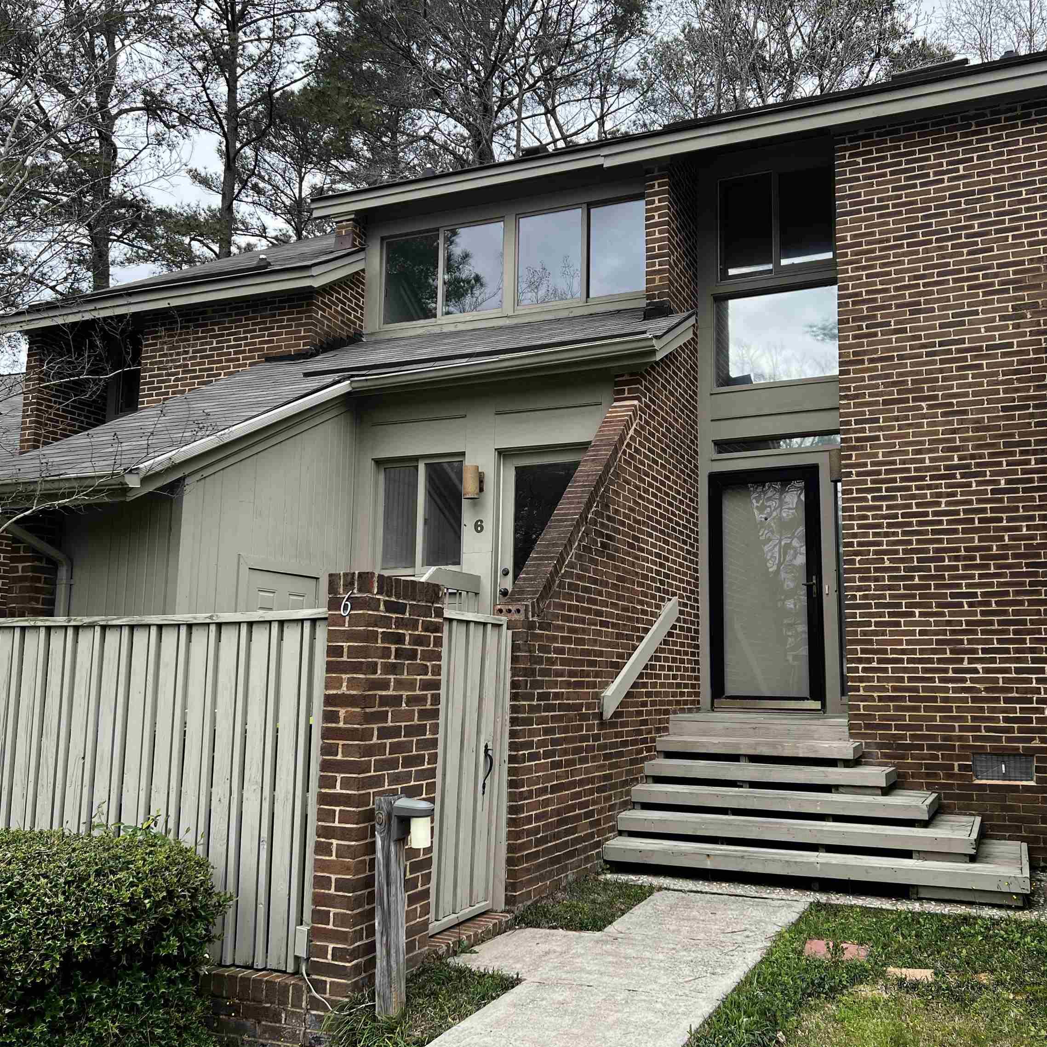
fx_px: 1061
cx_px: 596
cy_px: 521
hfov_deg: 52.4
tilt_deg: +8.6
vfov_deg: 52.5
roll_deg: -1.3
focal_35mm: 31
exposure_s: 1/1171
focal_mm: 5.7
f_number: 1.5
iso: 50
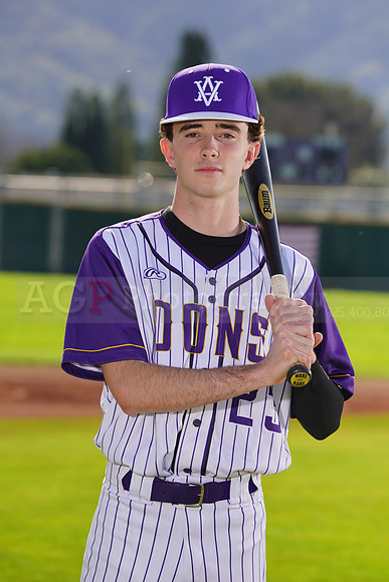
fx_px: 4049
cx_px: 194
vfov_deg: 8.2
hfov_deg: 5.5
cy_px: 291
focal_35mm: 250
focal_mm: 250
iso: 100
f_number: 9
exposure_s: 1/250
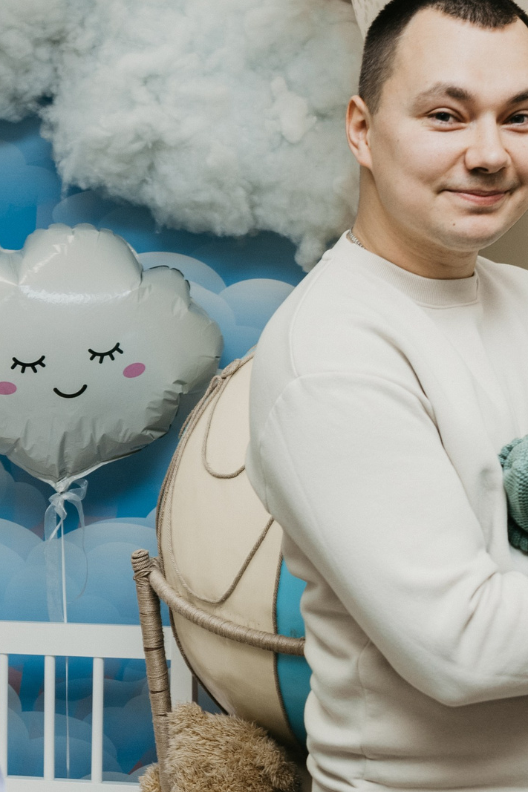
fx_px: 1584
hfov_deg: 18.6
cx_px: 61
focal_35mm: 72
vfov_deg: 27.9
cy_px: 511
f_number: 4
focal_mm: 26
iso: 200
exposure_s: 1/160
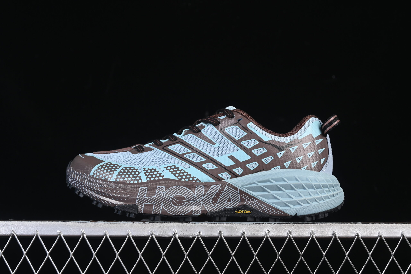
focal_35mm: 75
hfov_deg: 27.0
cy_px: 137
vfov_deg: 18.2
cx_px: 206
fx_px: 856
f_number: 7.1
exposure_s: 1/80
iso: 160
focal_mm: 50
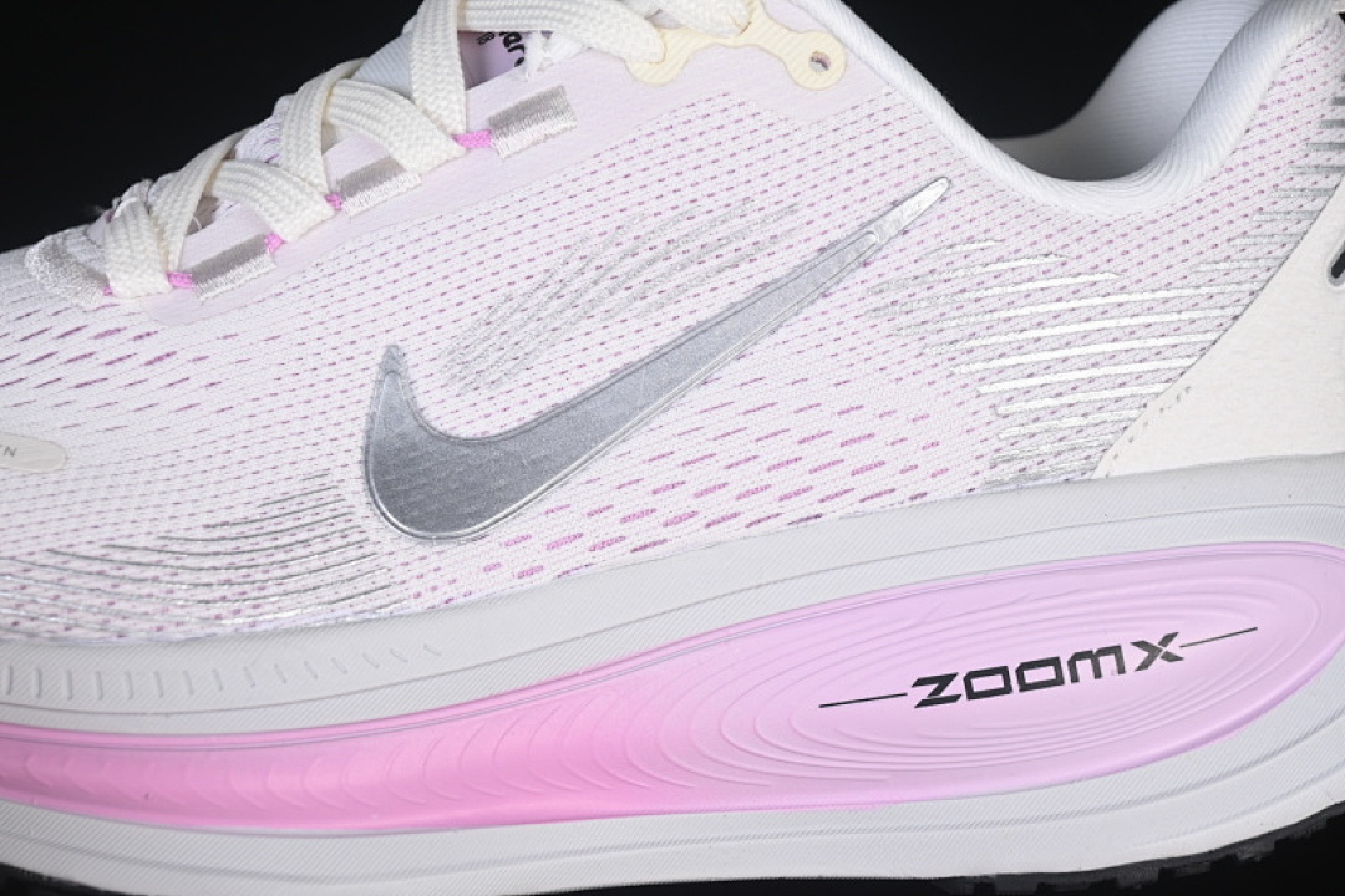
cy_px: 448
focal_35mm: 75
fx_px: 2802
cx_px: 672
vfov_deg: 18.2
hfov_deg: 27.0
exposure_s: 1/80
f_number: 7.1
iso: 160
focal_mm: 50
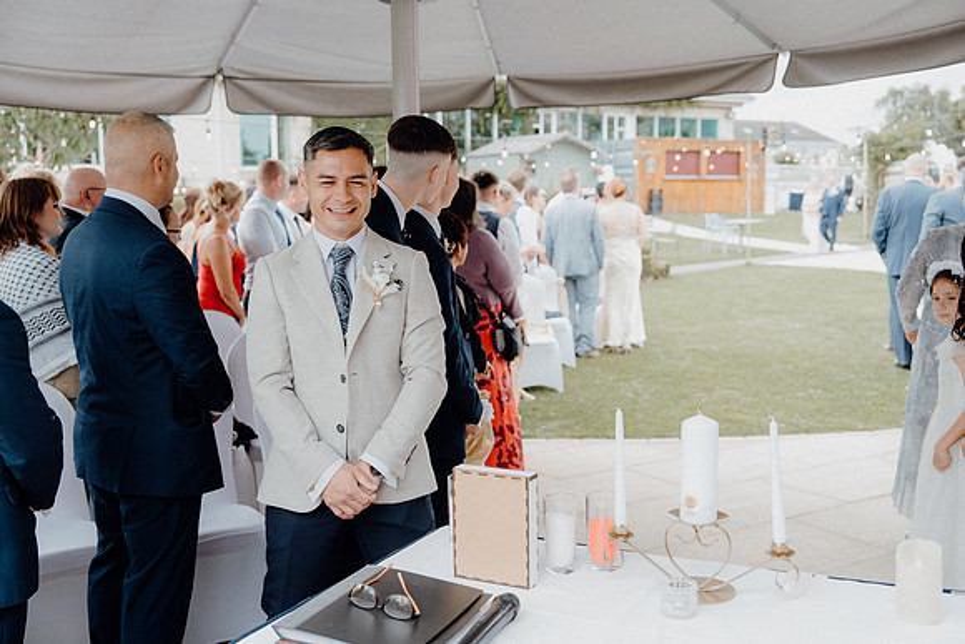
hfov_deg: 49.5
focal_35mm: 39
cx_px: 482
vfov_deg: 34.2
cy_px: 322
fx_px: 1046
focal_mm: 39
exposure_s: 1/200
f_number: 3.5
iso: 125
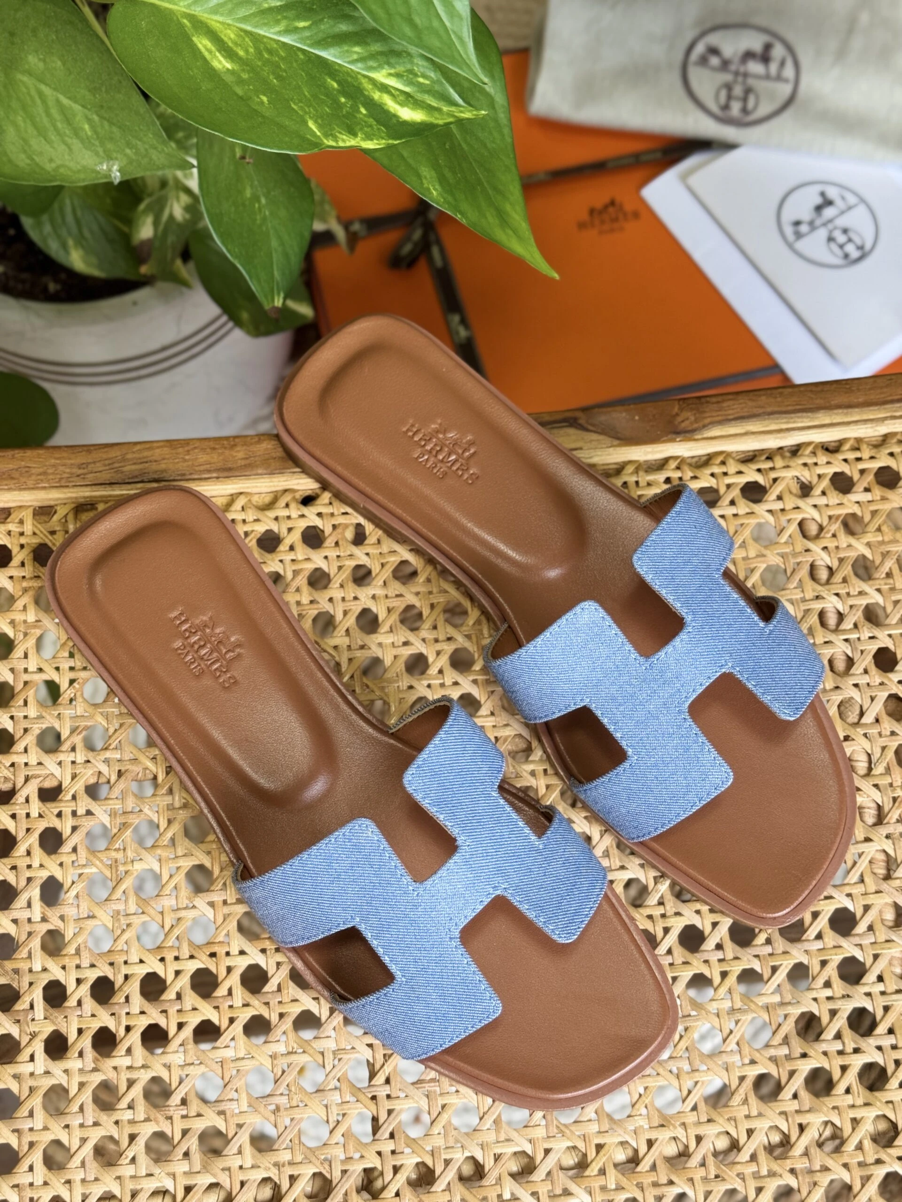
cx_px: 451
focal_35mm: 48
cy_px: 601
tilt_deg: -73.1
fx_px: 1668
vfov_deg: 39.7
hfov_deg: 30.3
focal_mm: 6.76
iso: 80
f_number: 1.78
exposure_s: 1/121
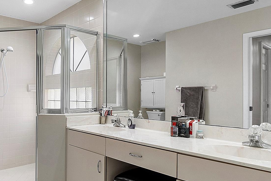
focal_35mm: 28
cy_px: 98
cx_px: 66
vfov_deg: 46.3
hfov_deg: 61.6
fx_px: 211
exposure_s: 1/25
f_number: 7.1
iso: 250
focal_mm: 10
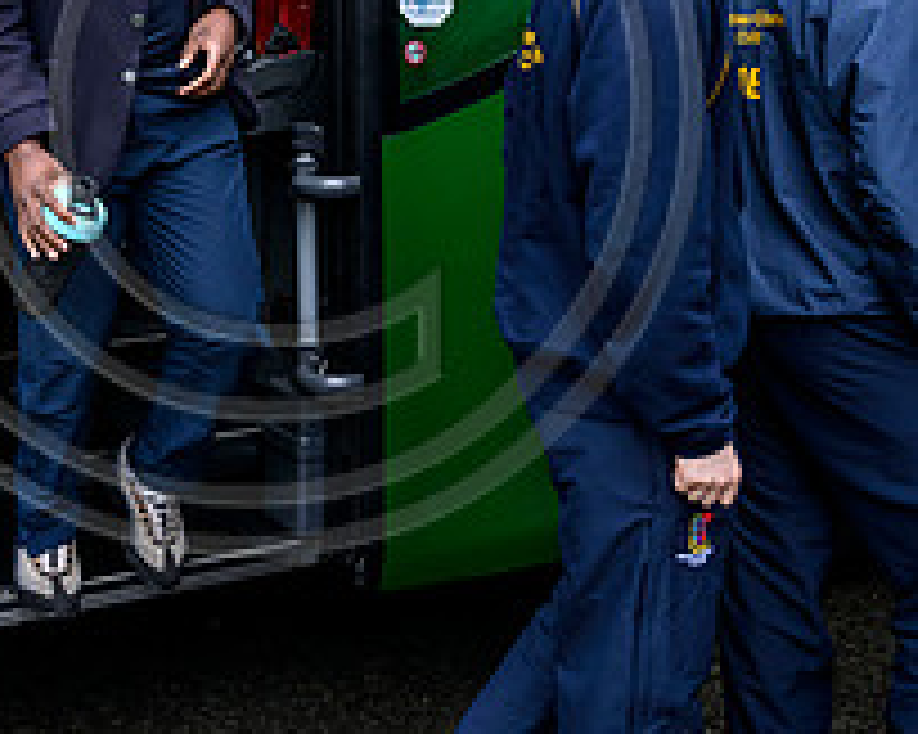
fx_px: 1629
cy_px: 99
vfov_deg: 24.8
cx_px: 248
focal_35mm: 60
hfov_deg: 31.0
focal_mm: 29
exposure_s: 1/800
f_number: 3.5
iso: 3200
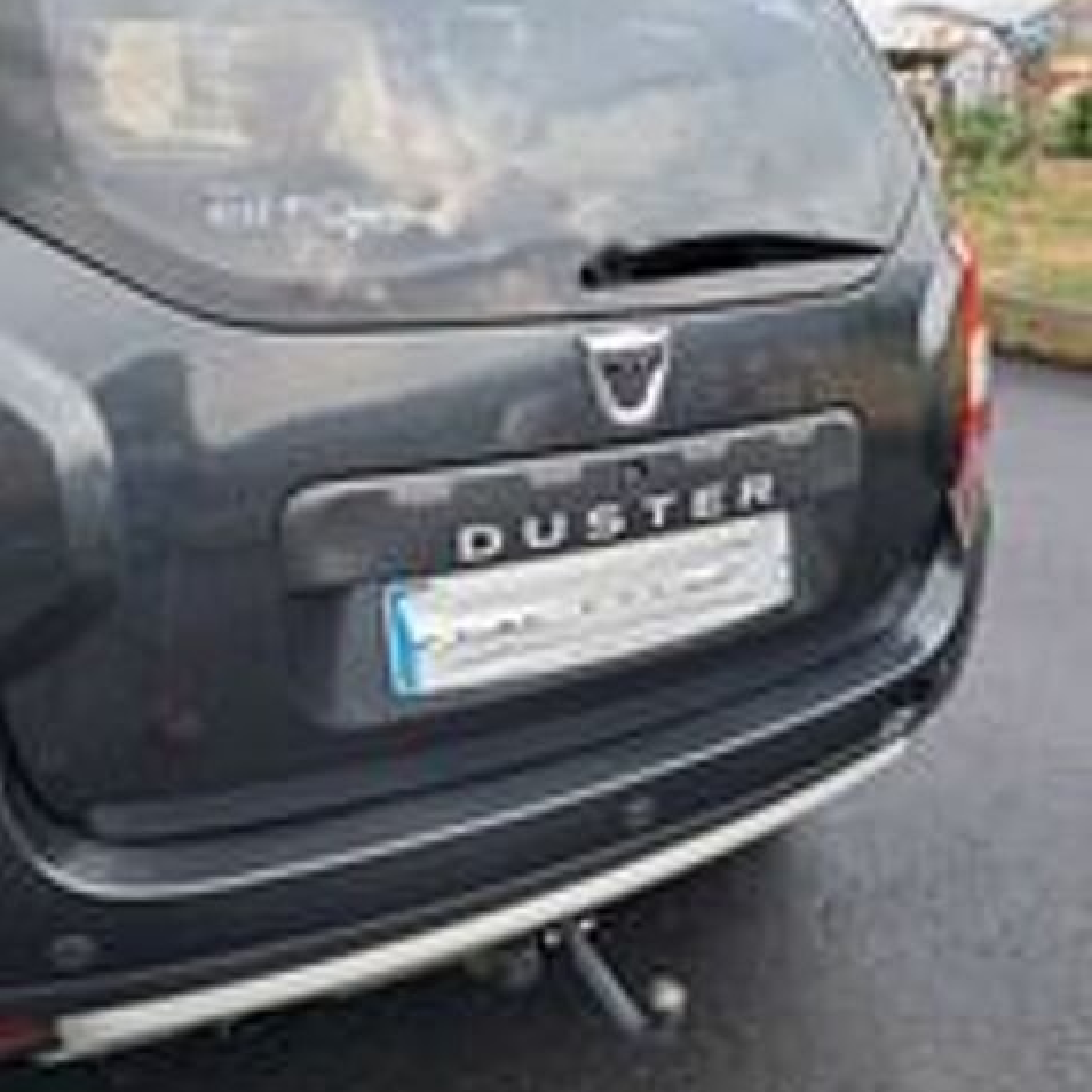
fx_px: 1142
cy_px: 577
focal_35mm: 32
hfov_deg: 51.1
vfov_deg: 51.1
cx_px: 545
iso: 50
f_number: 1.8
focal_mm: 4
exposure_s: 1/274
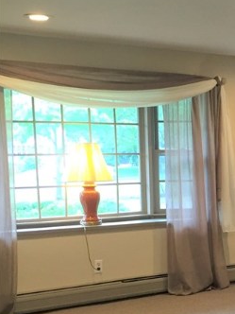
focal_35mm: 67
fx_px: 606
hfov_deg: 20.7
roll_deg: +0.2
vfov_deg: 28.6
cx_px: 268
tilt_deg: -8.8
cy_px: 233
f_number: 2.2
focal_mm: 4.15
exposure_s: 1/30
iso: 100
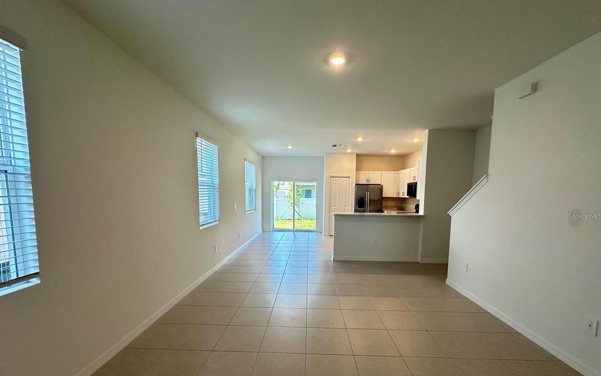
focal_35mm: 15
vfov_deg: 74.3
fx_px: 246
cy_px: 216
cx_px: 301
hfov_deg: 101.5
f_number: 2.2
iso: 250
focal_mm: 2.22
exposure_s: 1/120
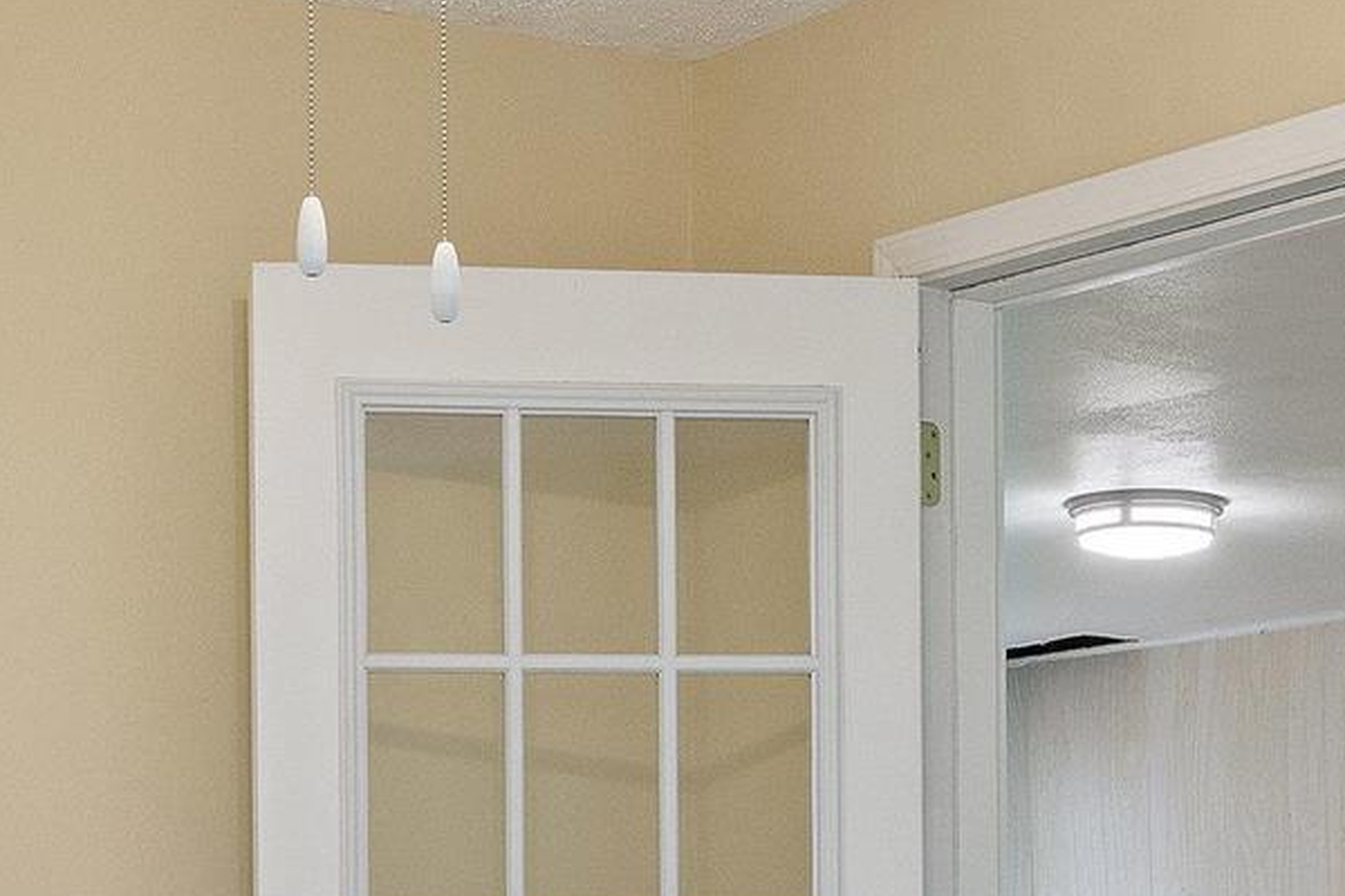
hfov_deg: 23.2
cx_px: 410
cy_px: 1028
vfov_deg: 15.2
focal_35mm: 87
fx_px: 3250
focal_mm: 17
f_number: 14
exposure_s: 1/1.67
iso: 200
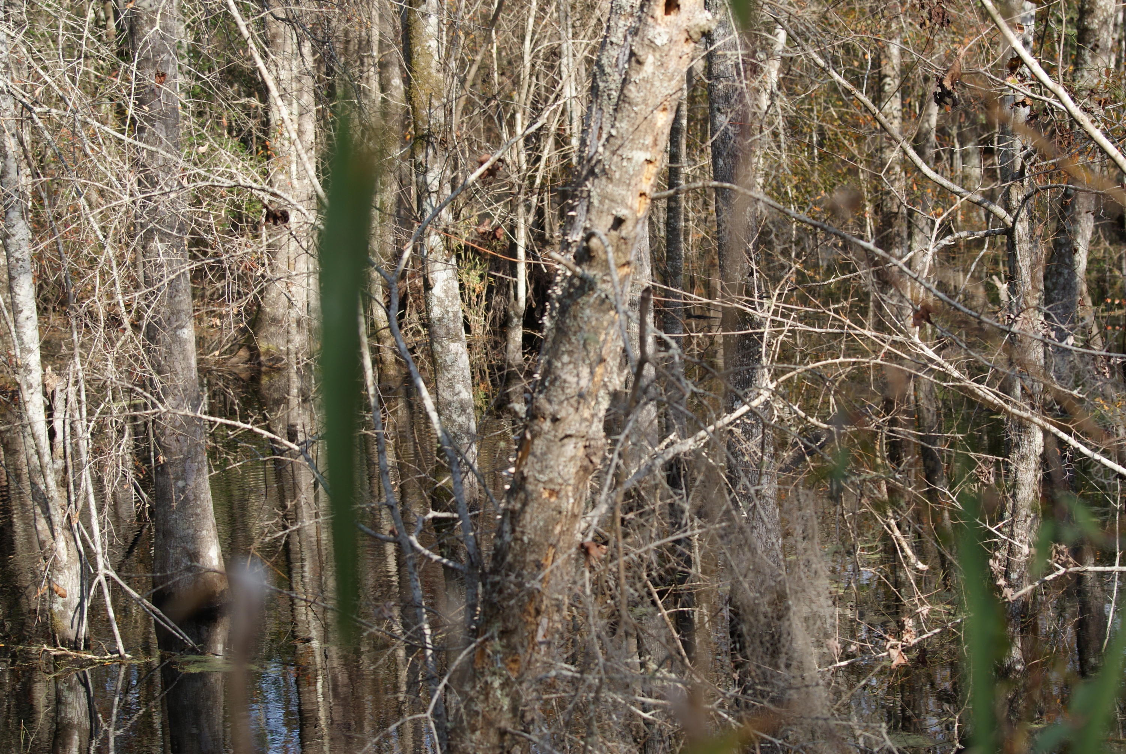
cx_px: 563
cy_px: 377
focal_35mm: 105
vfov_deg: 13.1
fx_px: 3288
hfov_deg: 19.4
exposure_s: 1/160
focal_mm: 70
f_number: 6.3
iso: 100
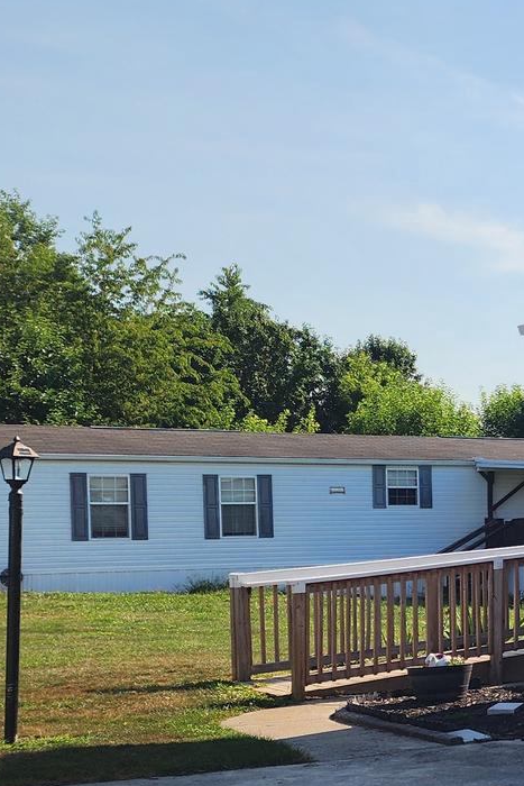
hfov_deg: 16.0
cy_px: 564
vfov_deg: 28.5
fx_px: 1527
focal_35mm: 70
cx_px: 993
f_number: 1.8
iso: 12
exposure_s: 1/1387
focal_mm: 6.4
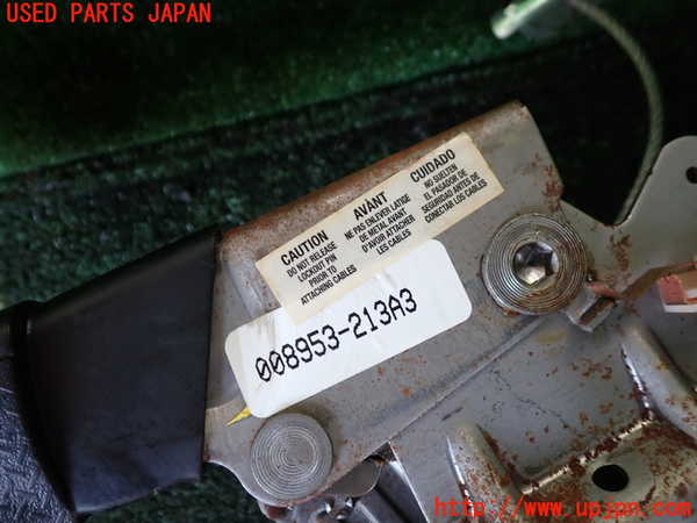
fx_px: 604
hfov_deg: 60.0
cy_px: 262
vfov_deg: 46.8
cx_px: 348
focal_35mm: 30
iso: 100
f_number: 2.3
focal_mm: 5.4
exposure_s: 1/80
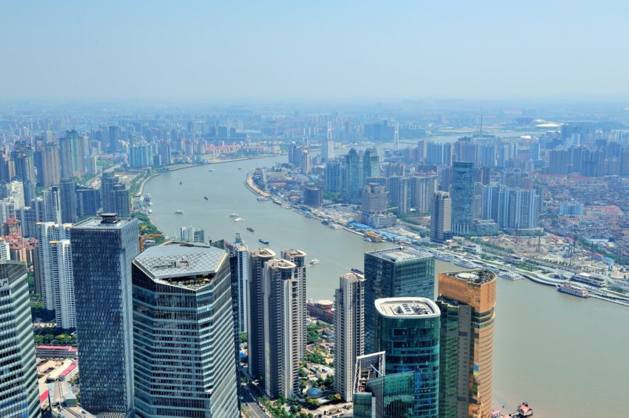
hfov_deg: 50.7
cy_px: 209
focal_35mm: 38
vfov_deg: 35.0
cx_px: 314
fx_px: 663
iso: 200
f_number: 8
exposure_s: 1/500
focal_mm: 38
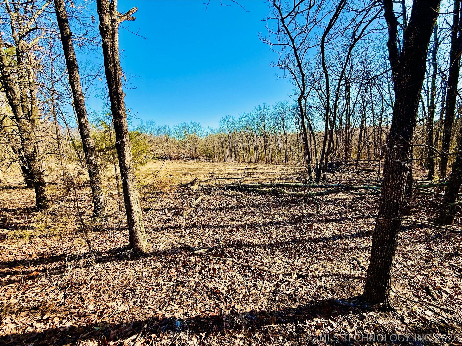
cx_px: 231
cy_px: 173
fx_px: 187
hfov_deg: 102.1
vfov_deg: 85.7
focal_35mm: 14
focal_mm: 2.22
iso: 50
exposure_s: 1/853
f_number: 2.2
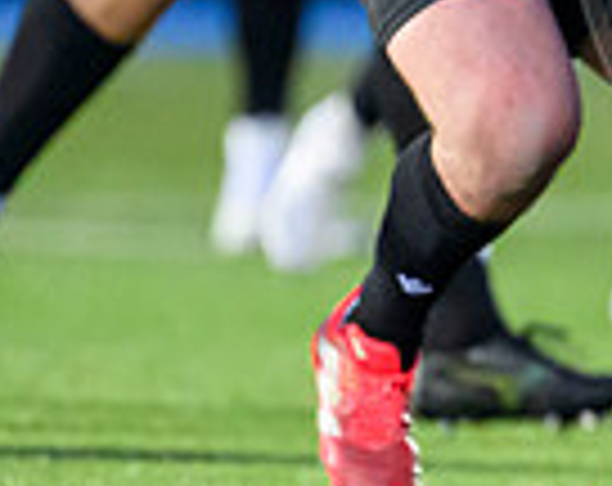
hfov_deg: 0.9
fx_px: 40475
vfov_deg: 0.7
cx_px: 1206
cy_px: 255
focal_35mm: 2241
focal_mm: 400
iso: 6400
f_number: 2.8
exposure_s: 1/1250
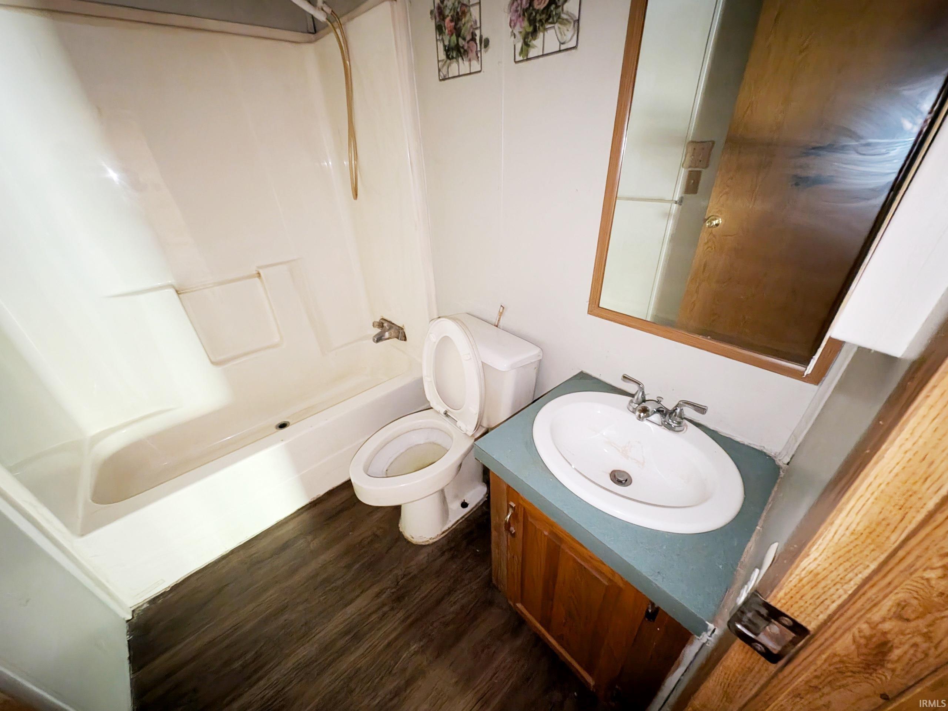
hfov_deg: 110.5
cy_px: 356
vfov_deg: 94.5
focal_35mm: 12
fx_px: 329
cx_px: 474
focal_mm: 2.23
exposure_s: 1/16
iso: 4271
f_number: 1.95
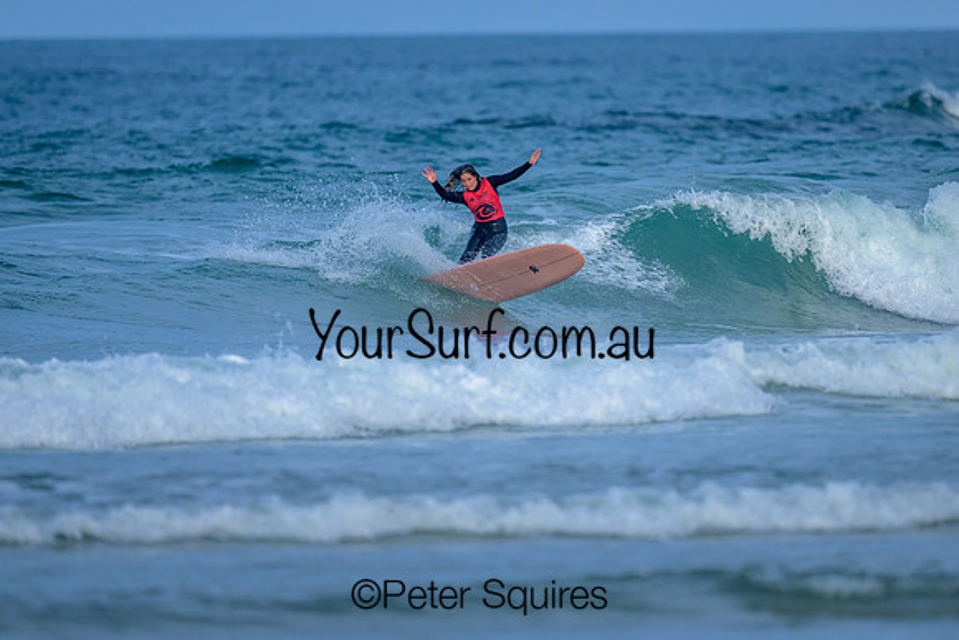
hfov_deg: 2.6
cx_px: 480
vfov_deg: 1.7
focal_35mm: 800
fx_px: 21315
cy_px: 320
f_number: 6.3
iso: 360
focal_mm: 800
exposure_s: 1/2000
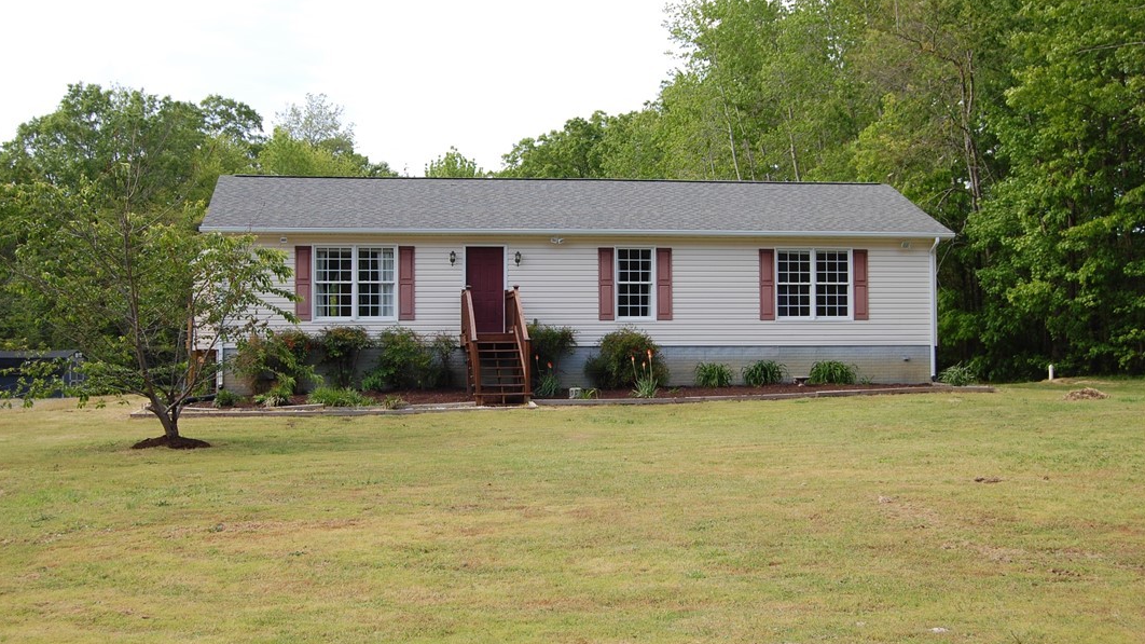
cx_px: 562
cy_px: 317
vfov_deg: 26.5
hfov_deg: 45.5
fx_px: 1366
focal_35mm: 45
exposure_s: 1/250
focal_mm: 28
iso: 200
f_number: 8
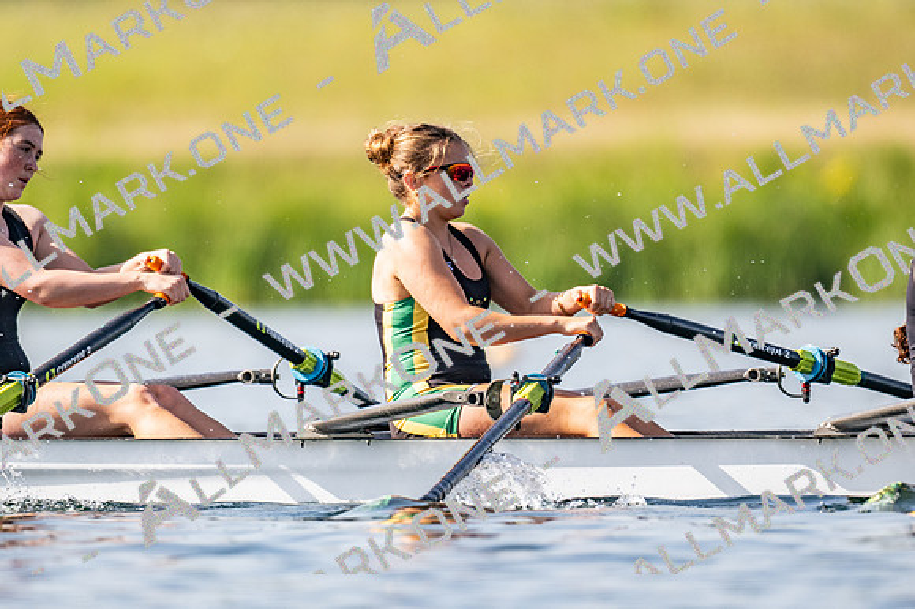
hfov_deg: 2.3
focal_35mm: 900
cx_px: 458
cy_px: 304
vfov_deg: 1.5
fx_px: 22861
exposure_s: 1/2500
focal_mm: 600
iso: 200
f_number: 4
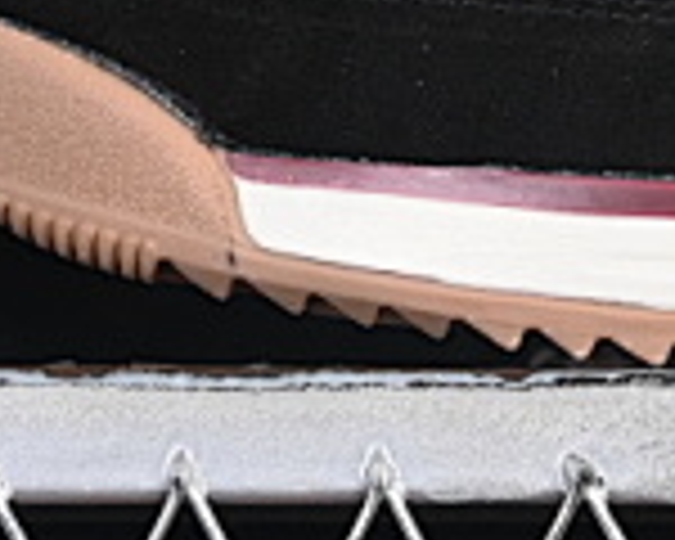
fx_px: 7492
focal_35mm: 375
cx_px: 1098
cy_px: -376
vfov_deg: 4.1
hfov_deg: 5.1
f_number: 6.3
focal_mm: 50
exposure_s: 1/60
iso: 160
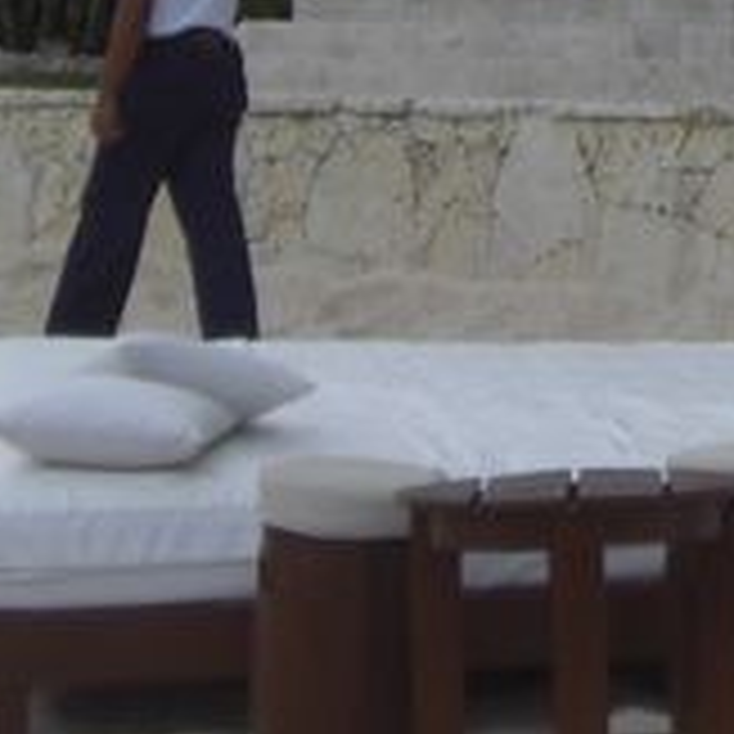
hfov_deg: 8.1
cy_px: -554
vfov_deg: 8.0
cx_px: 1148
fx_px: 5062
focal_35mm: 211
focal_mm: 6.2
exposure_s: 1/160
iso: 64
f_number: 8
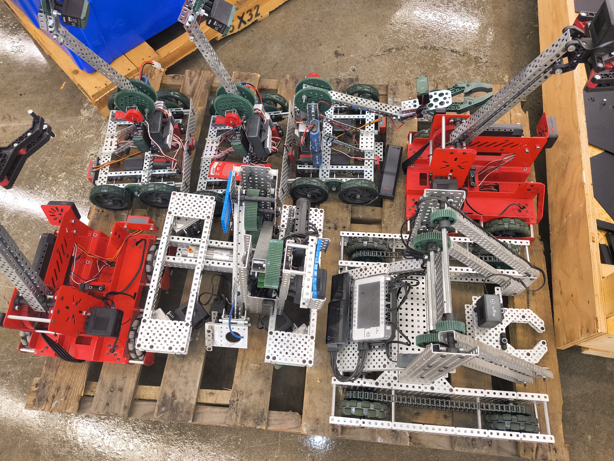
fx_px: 443
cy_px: 230
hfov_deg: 69.4
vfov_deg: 54.9
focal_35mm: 25
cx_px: 307
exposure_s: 1/100
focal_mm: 4.68
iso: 1020
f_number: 1.7
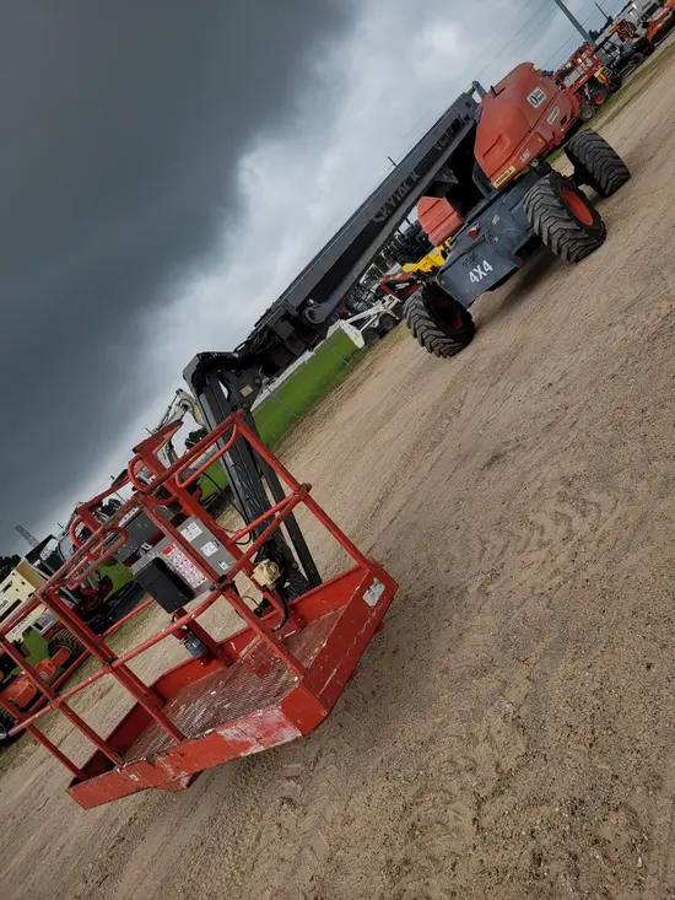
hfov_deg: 53.1
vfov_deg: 67.3
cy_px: 450
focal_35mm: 26
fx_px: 676
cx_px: 338
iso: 40
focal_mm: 5.4
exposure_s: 1/280
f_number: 1.8
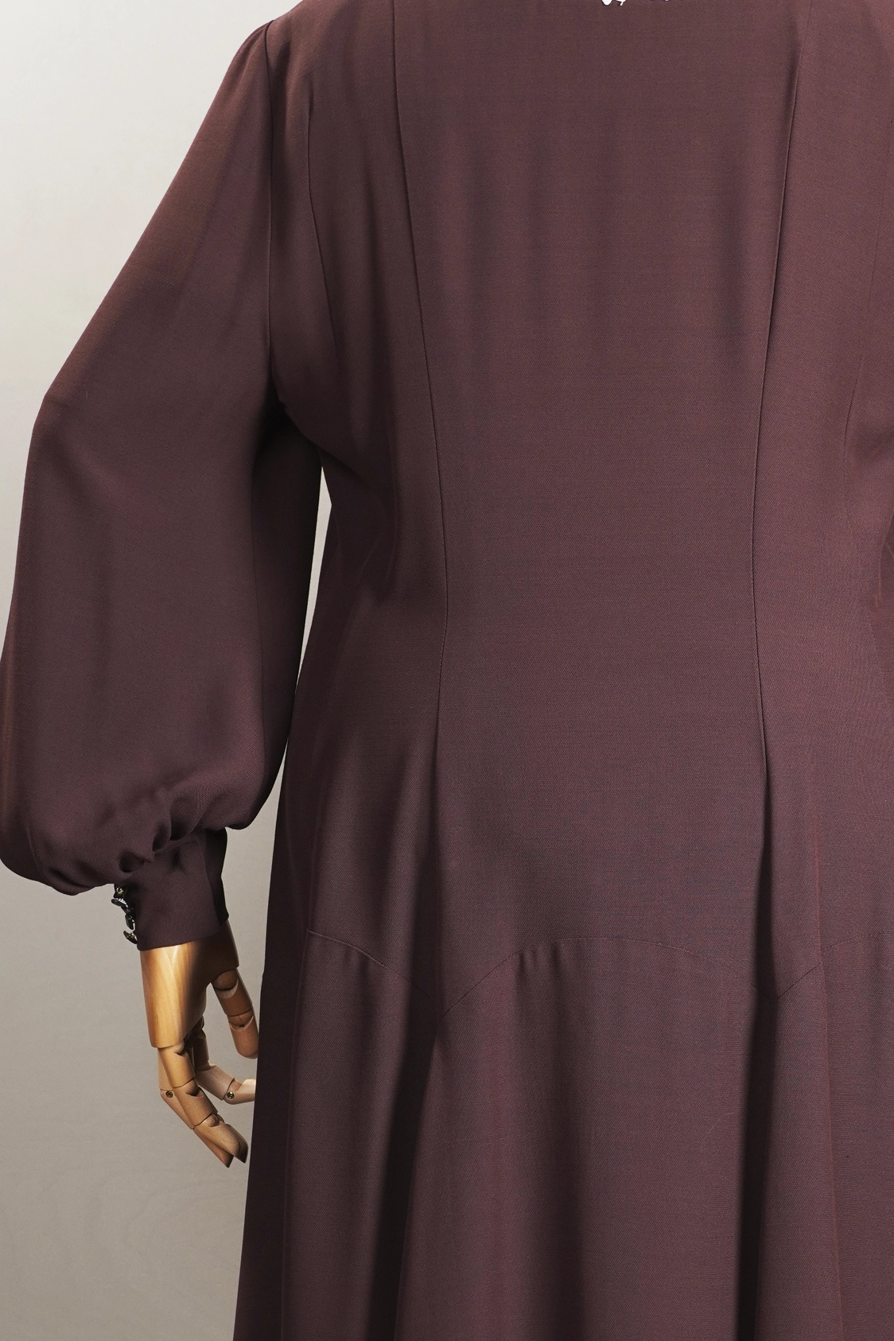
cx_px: 599
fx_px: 3054
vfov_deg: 24.6
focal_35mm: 82
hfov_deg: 16.6
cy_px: 963
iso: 400
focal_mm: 32
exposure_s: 1/80
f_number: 5
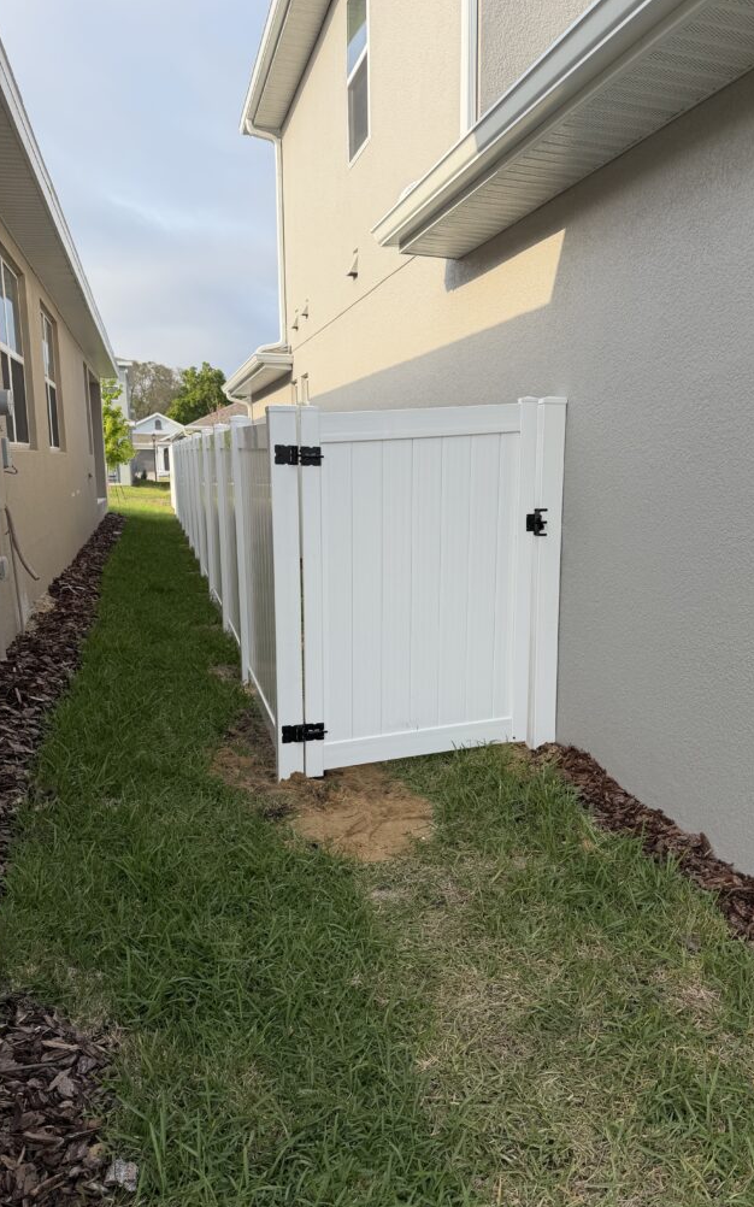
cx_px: 411
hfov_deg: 47.5
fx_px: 855
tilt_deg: -9.9
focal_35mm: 26
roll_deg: -0.1
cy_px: 612
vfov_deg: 70.4
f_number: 1.78
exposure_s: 1/2525
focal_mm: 6.76
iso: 80
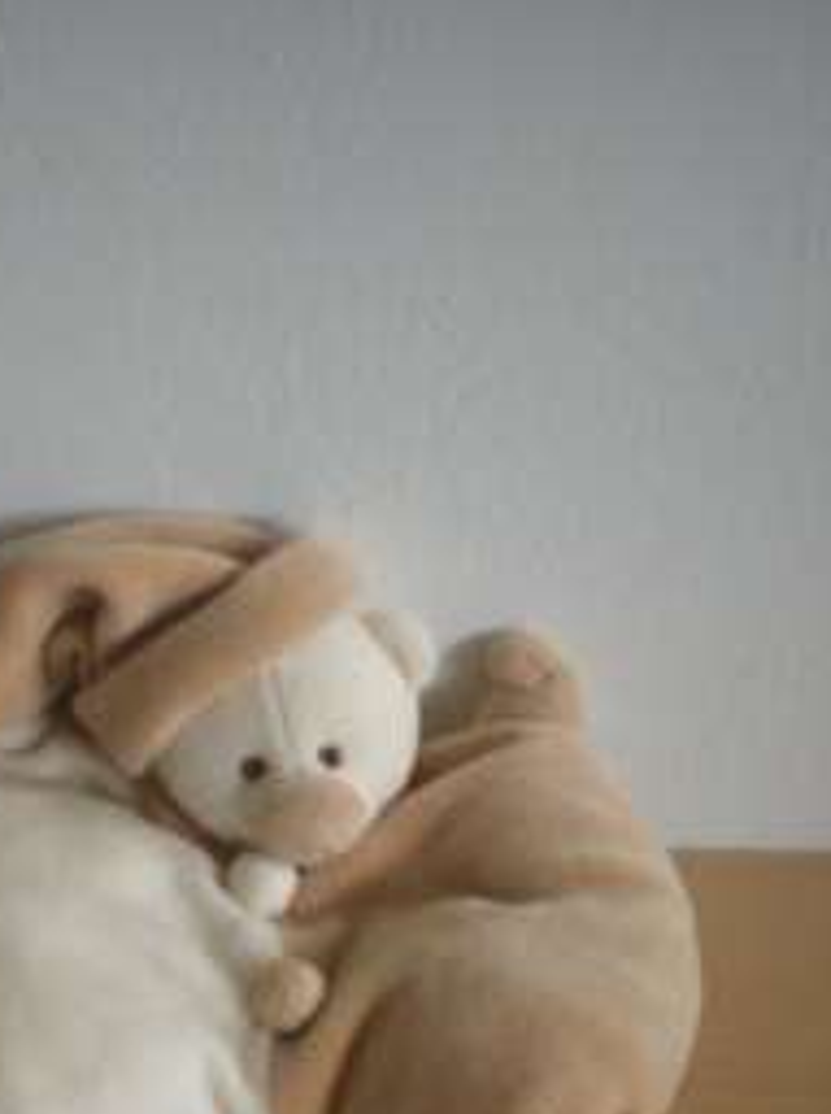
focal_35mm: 58
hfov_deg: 24.9
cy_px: 831
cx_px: 222
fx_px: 1863
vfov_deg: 32.7
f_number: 3.1
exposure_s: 1/43.8
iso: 200
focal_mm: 6.3
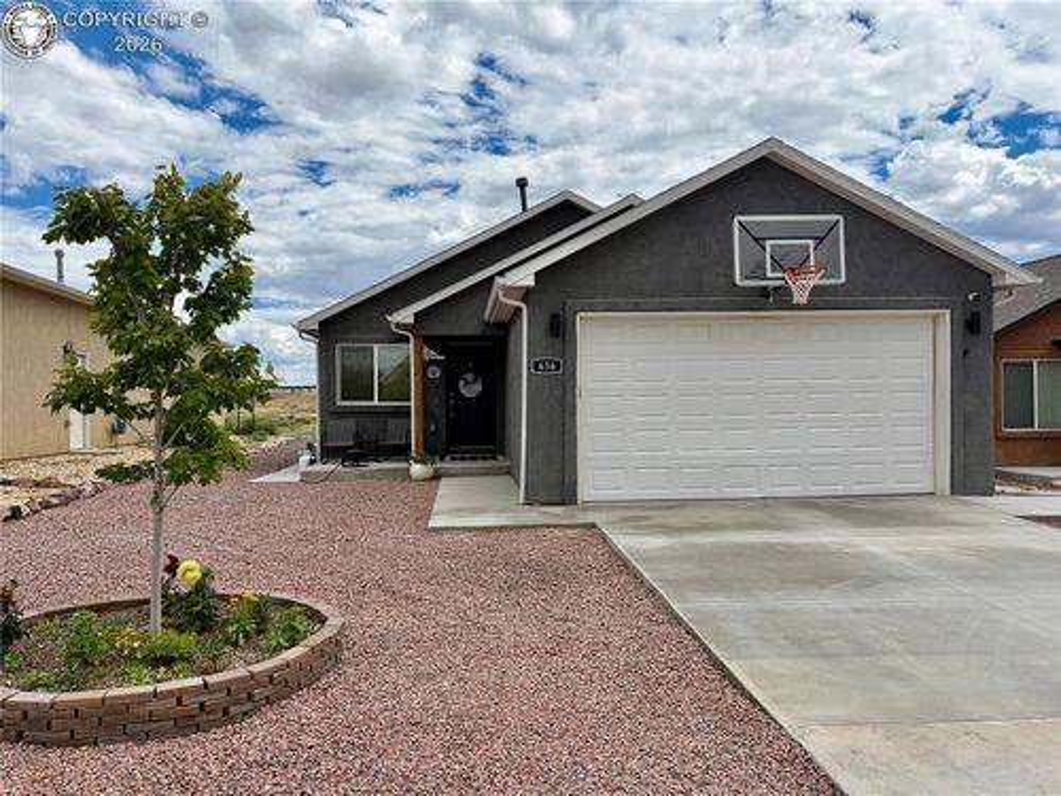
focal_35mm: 26
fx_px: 797
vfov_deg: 53.1
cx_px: 530
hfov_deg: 67.3
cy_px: 398
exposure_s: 1/4329
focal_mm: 5.96
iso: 50
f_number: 1.6
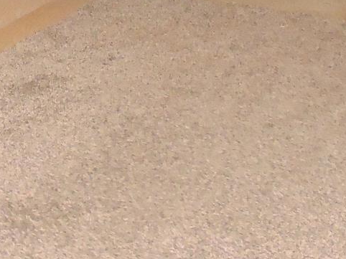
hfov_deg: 19.0
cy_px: -268
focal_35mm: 102
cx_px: 55
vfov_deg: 12.6
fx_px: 1019
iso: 800
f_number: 3.3
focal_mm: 4.3
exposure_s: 1/200
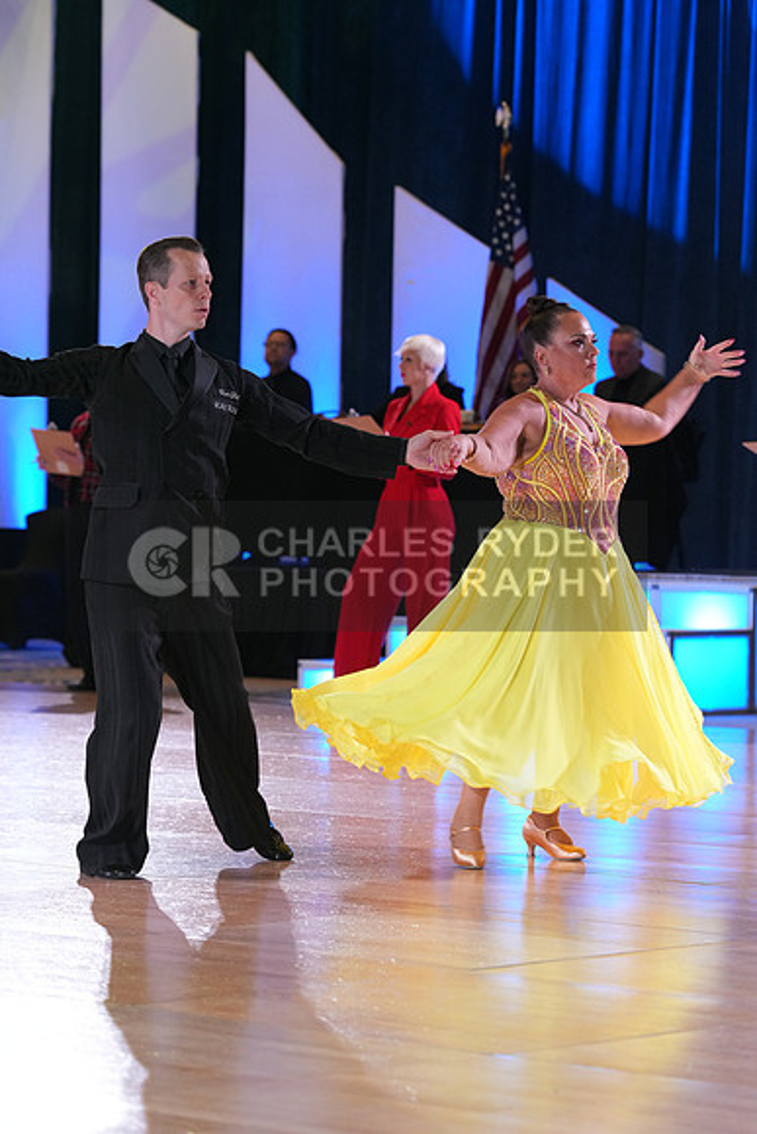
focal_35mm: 135
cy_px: 567
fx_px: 4255
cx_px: 378
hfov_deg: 10.2
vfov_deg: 15.2
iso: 2500
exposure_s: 1/200
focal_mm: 135
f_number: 5
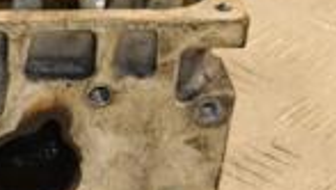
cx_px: -338
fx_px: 1999
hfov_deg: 9.0
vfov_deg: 5.4
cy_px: 21
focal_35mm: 224
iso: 800
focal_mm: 35
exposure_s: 1/125
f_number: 5
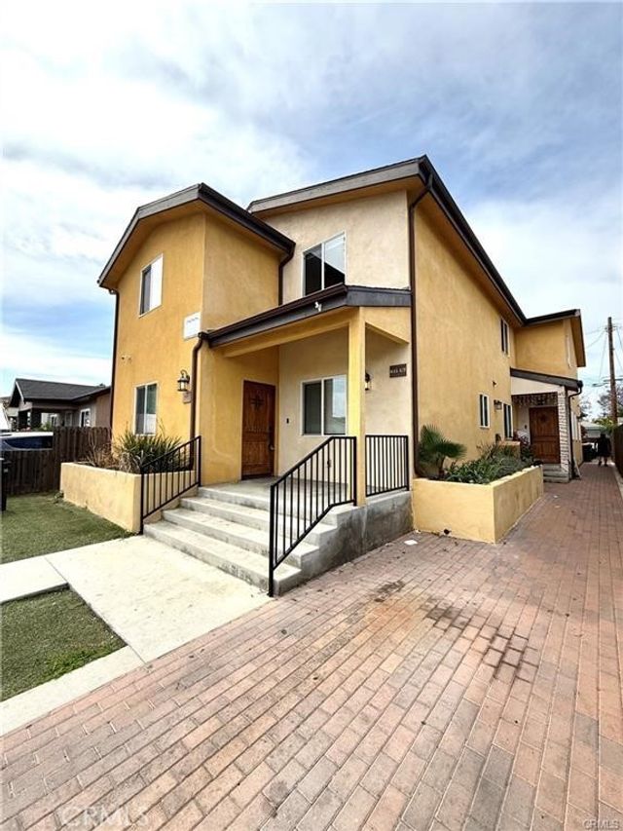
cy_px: 416
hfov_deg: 85.7
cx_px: 312
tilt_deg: +4.9
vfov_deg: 102.1
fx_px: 336
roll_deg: -0.6
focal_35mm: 14
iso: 50
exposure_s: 1/901
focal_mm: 2.22
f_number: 2.2
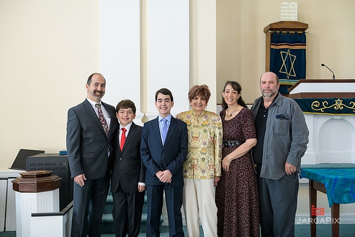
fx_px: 444
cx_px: 178
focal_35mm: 45
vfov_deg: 29.9
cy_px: 118
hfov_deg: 43.6
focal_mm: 45
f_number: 3.2
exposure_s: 1/125
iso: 400
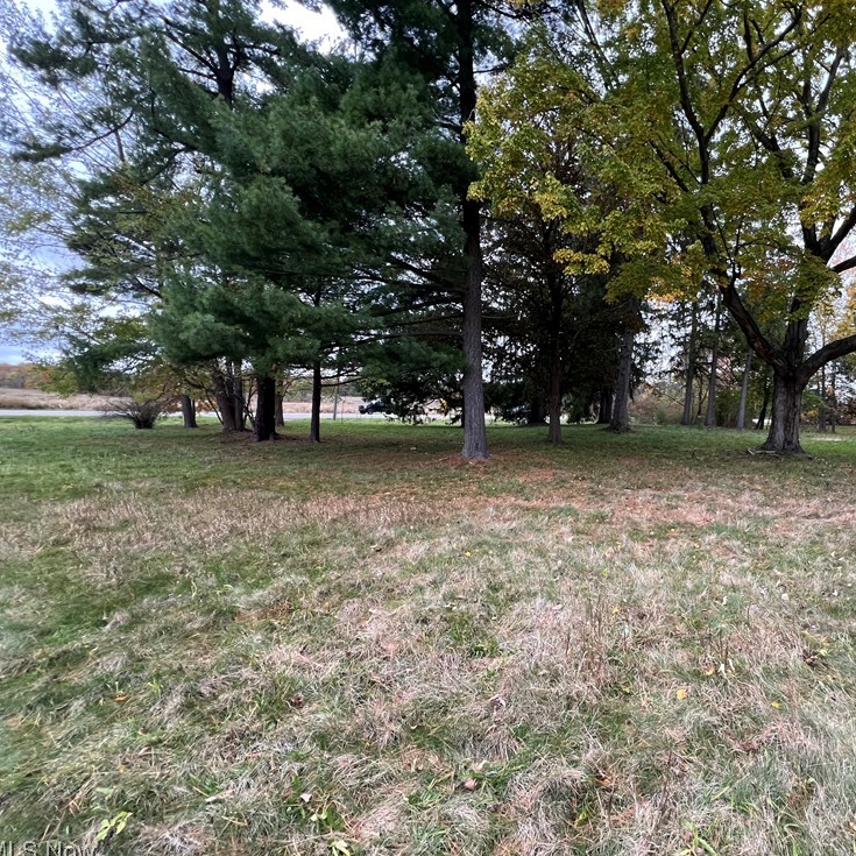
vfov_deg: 87.4
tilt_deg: -1.5
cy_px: 430
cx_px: 576
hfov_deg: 84.2
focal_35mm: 16
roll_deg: -1.8
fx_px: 448
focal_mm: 1.57
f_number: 1.8
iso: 160
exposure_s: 1/99
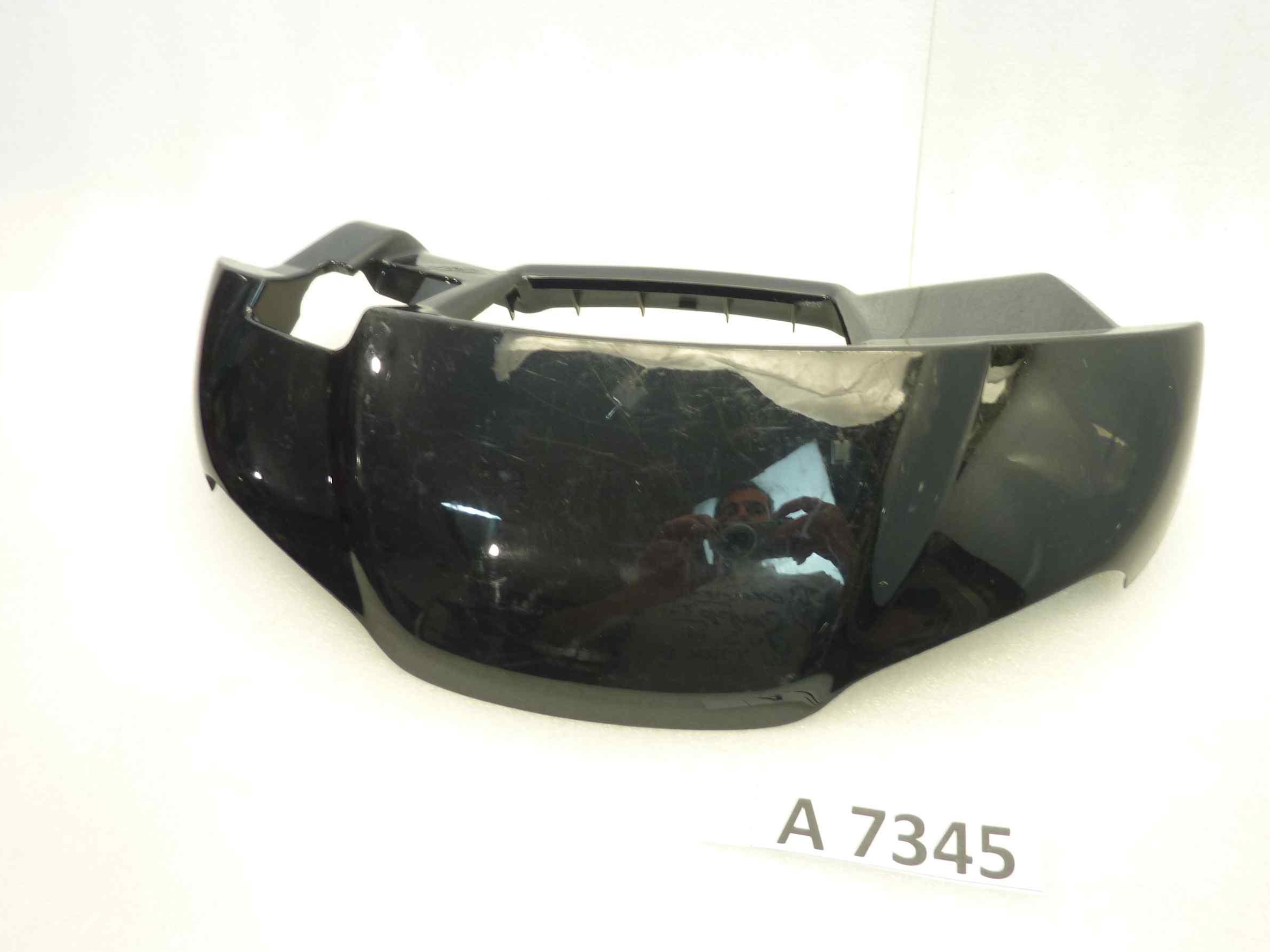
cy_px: 471
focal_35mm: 27
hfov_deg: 65.2
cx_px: 681
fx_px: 991
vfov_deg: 51.4
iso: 80
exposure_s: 1/10
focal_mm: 4.1
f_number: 3.3
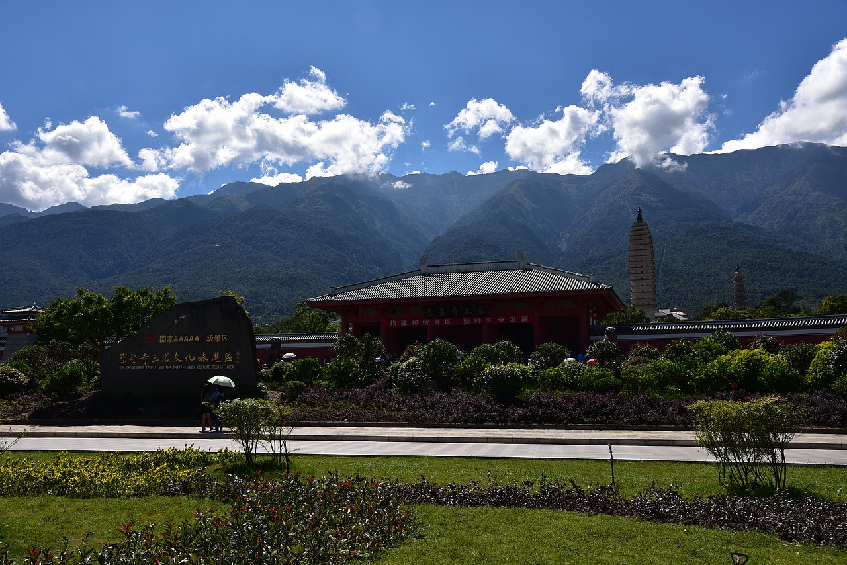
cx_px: 424
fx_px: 753
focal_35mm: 32
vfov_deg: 41.1
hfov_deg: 58.7
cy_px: 282
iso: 250
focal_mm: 32
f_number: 11
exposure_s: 1/500
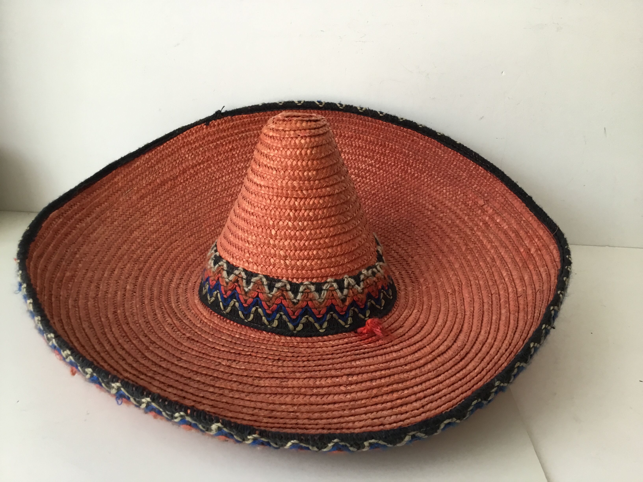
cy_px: 241
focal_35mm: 31
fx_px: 576
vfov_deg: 45.4
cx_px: 322
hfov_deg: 58.4
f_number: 2.4
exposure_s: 1/33
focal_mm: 3.3
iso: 80
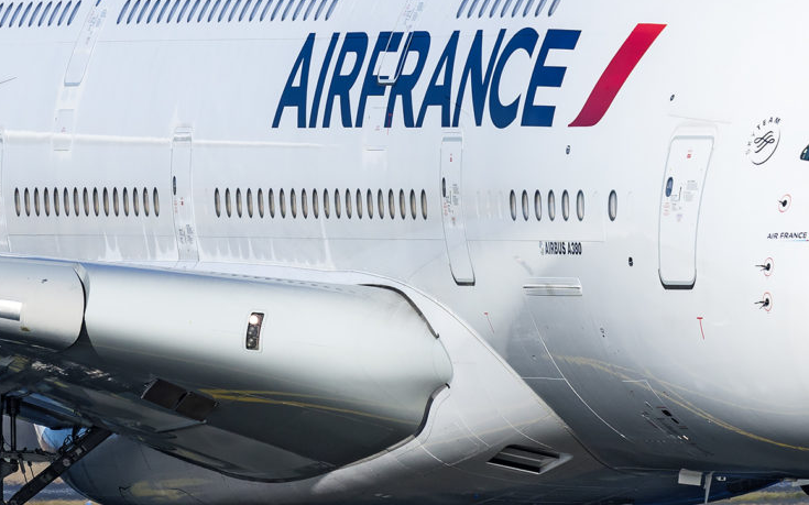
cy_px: 238
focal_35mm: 742
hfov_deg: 2.8
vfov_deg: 1.8
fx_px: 16356
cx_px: 468
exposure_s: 1/1600
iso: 200
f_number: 7.1
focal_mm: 440
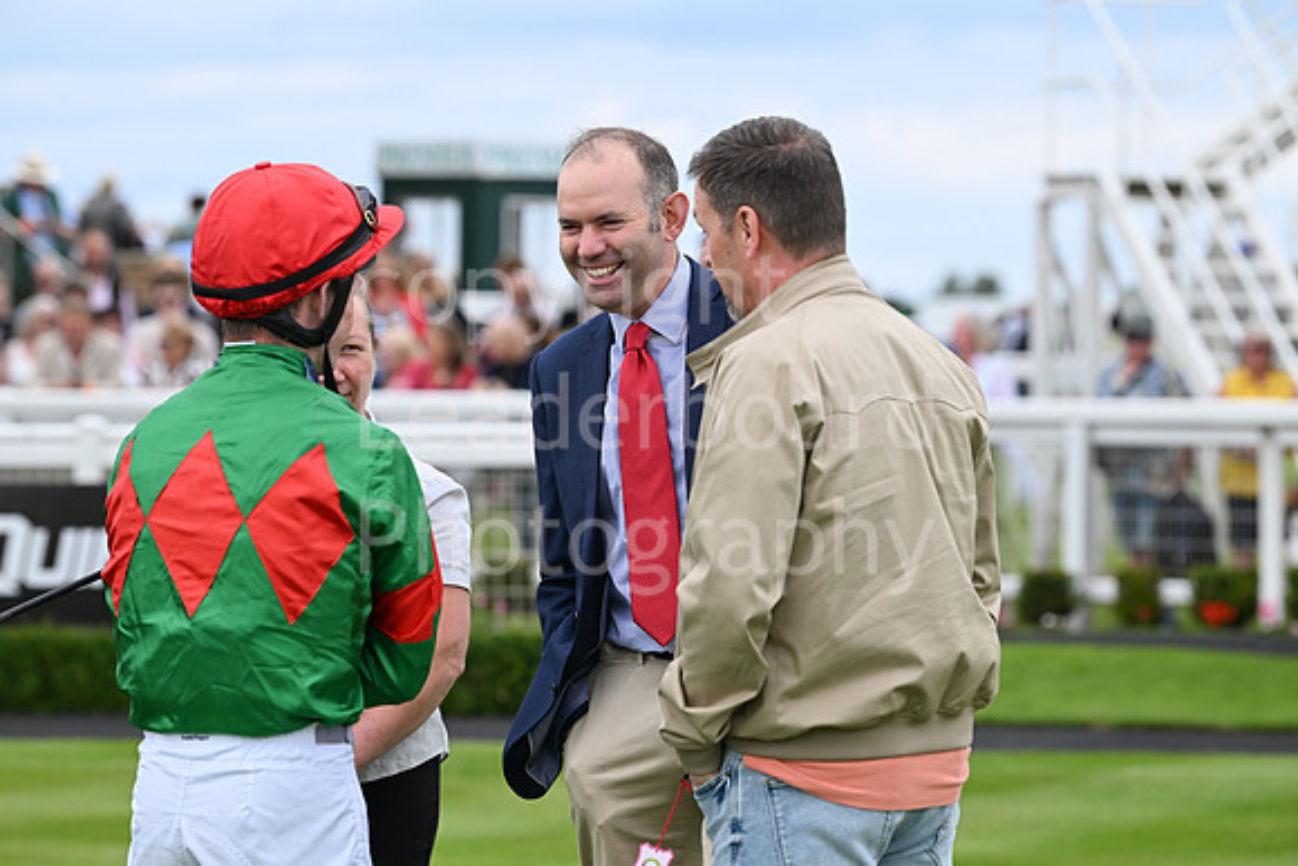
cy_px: 433
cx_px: 649
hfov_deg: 11.7
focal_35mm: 175
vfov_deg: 7.9
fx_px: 6311
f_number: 5.6
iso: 640
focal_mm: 175
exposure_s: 1/1000
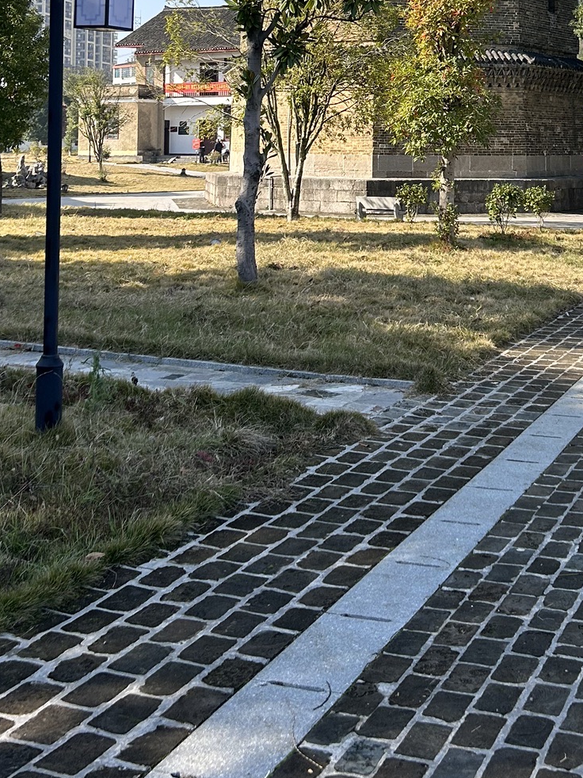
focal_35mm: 53
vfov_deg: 34.4
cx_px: 386
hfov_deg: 27.4
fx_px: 1190
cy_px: 96
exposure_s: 1/2165
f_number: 1.5
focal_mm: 5.7
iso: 50
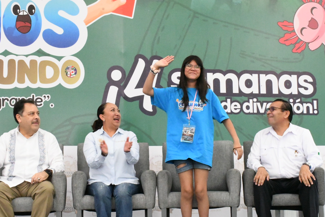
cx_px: 185
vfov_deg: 16.2
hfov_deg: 24.2
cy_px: 127
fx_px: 758
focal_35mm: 84
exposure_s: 1/200
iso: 20000
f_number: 18
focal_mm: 45
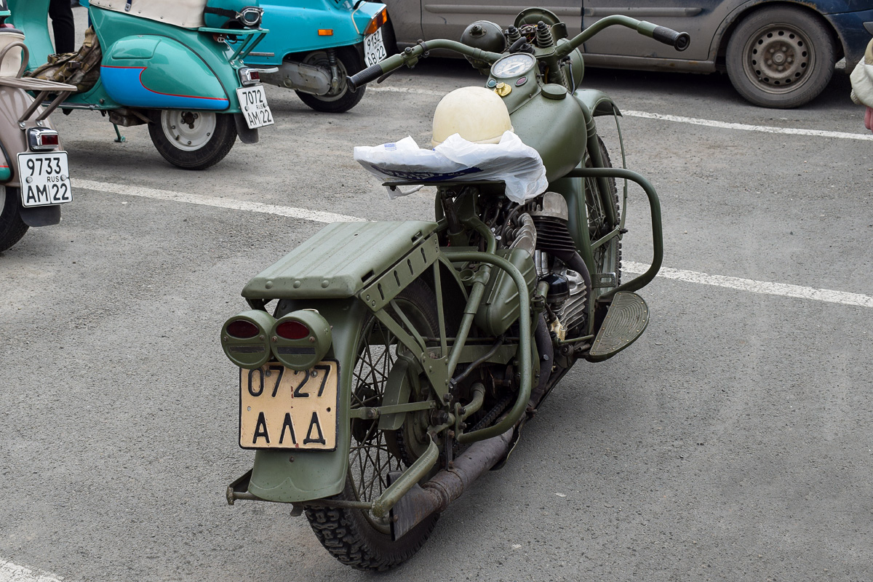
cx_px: 436
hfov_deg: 43.6
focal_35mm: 45
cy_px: 291
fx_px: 1091
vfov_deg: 29.9
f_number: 8
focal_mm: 30
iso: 280
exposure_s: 1/250
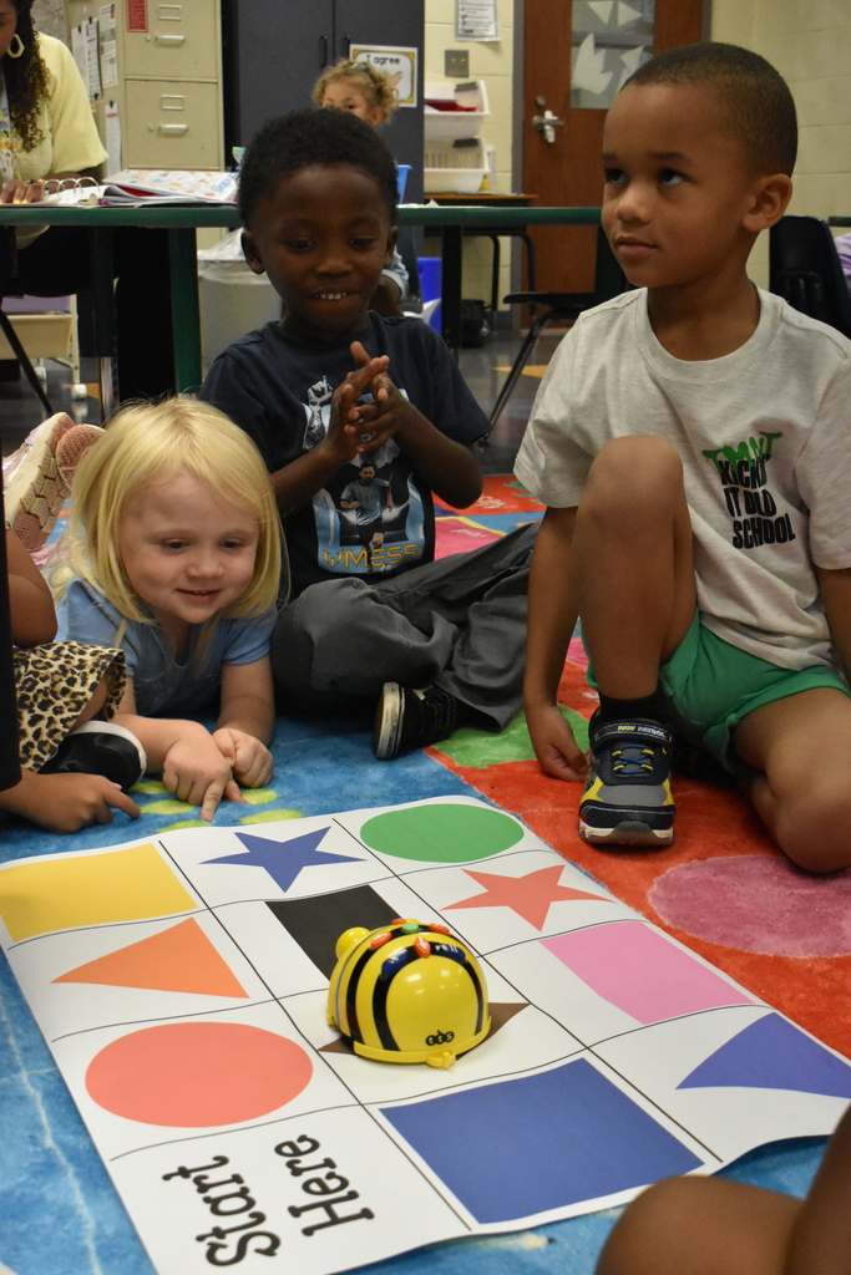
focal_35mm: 46
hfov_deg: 29.0
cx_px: 426
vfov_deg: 42.3
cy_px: 638
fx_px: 1648
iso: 6400
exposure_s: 1/250
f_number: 8
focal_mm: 31
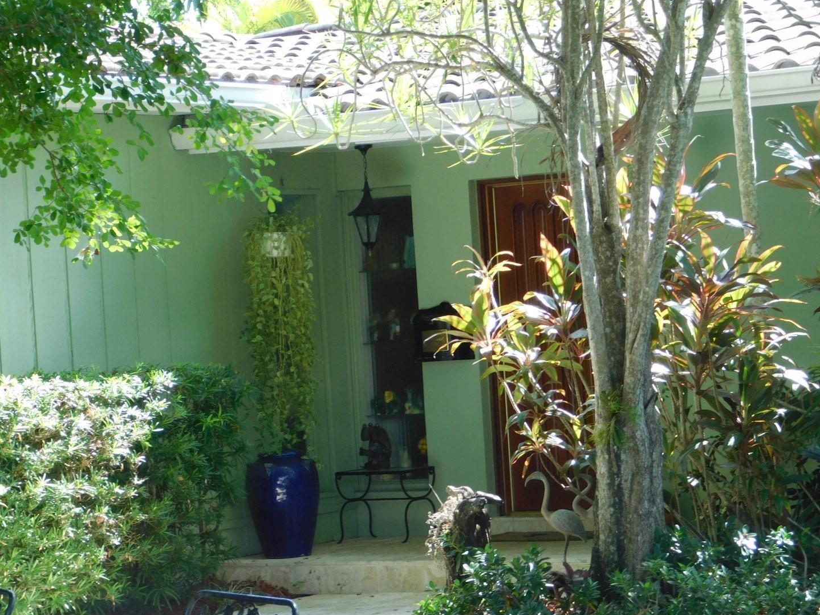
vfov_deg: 11.6
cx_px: 364
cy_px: 311
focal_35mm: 128
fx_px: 3032
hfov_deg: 15.4
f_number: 4.8
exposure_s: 1/60
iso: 140
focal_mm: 20.3
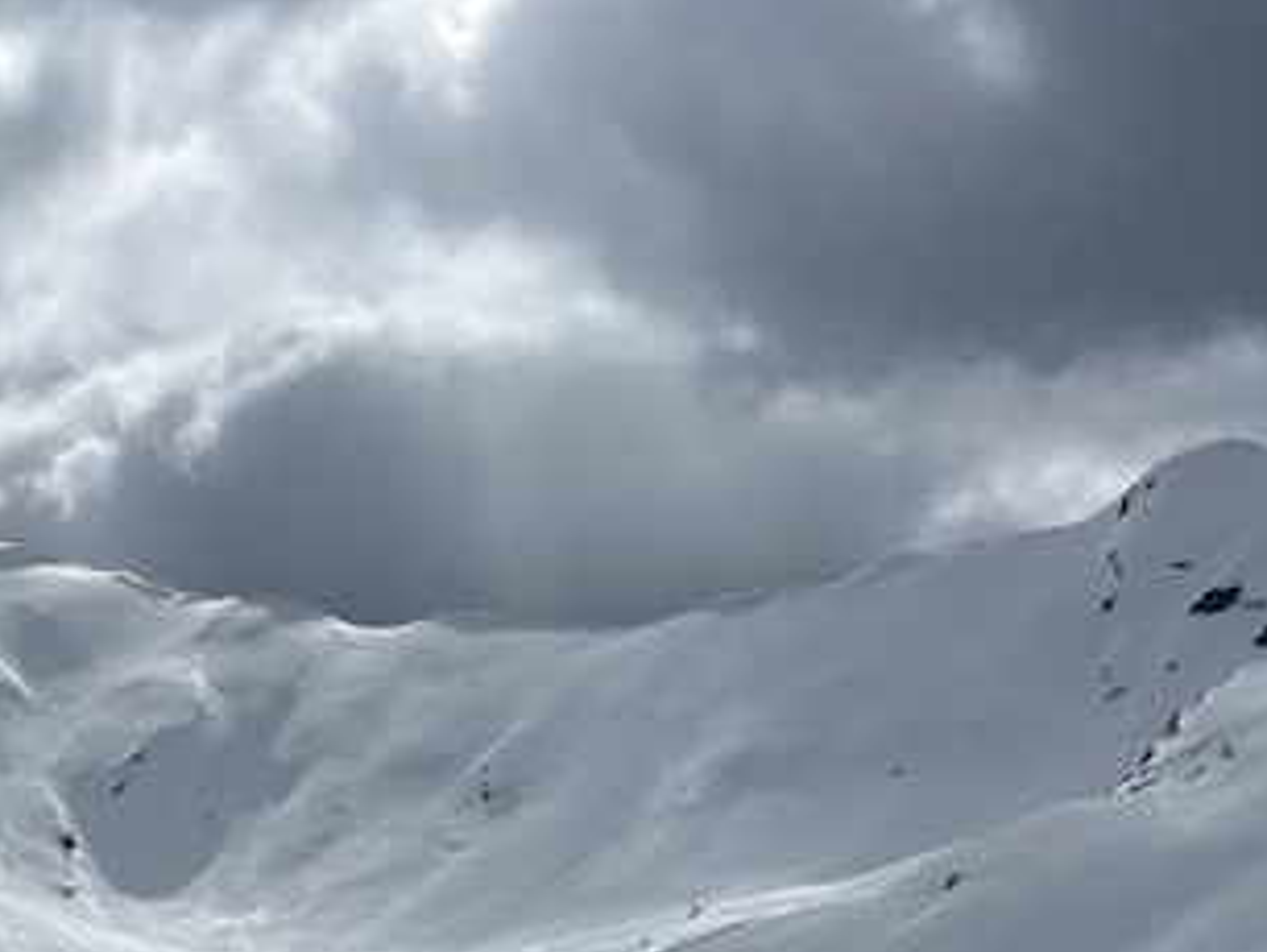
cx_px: -571
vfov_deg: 16.3
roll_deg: -1.4
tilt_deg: +7.3
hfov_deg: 19.8
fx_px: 3187
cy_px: 1151
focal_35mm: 87
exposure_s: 1/17241
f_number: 1.6
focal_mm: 5.1
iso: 50
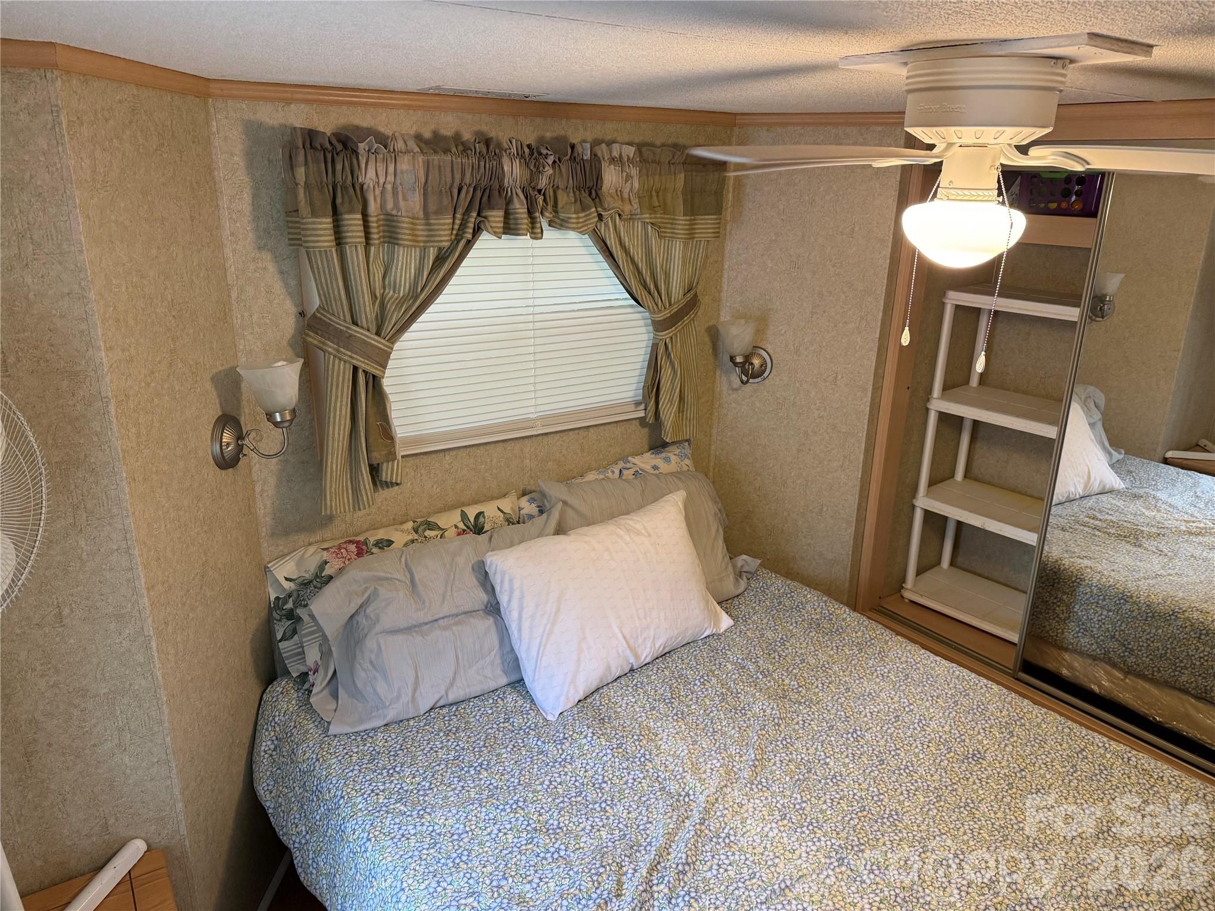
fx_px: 842
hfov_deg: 71.6
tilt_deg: -18.0
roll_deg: -0.6
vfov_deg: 56.8
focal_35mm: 24
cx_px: 608
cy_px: 456
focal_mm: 6.76
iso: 250
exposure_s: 1/60
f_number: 1.78
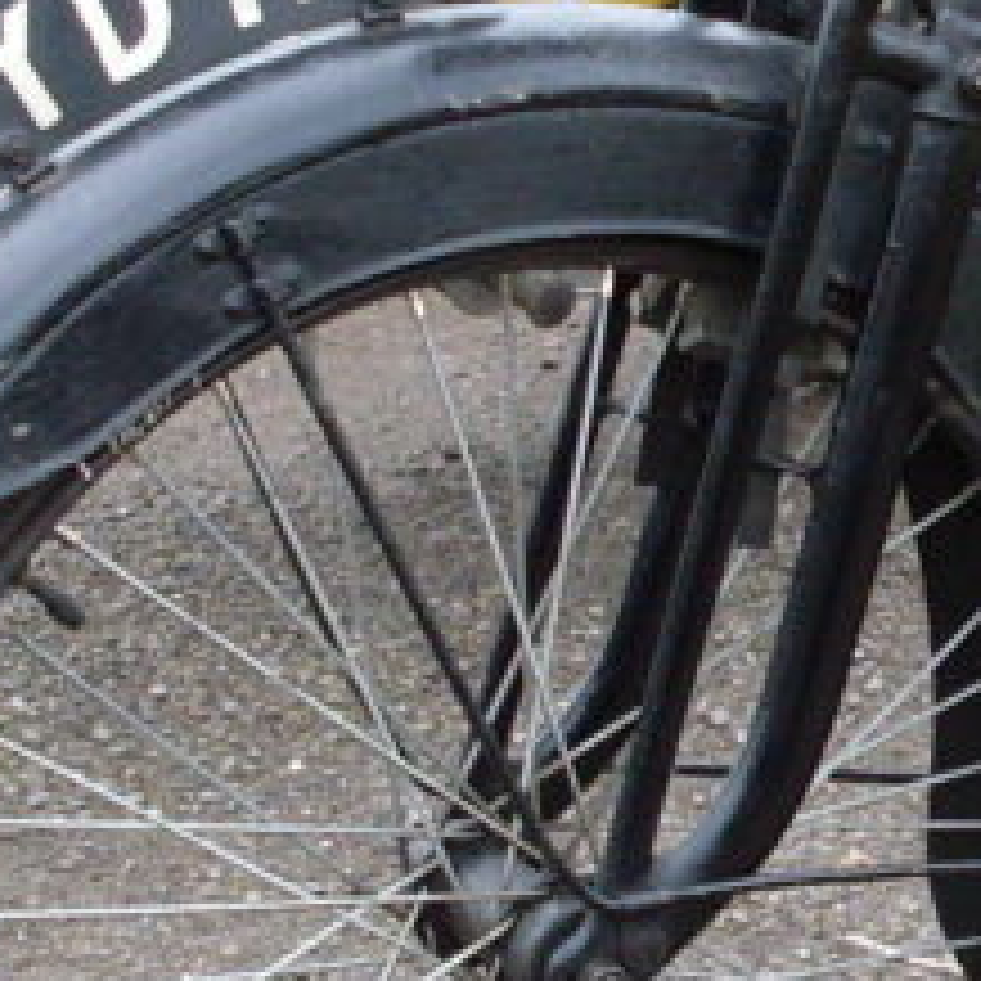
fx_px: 5066
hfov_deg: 10.6
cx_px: 1598
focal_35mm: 158
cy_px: 562
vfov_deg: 11.1
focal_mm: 6.3
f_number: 2.8
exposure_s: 1/90
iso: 100
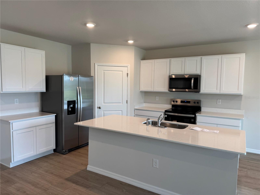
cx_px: 130
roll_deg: -0.2
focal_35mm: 24
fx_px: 180
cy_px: 98
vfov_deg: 56.8
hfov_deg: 71.6
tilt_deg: -4.6
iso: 125
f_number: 1.78
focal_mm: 6.76
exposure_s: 1/120
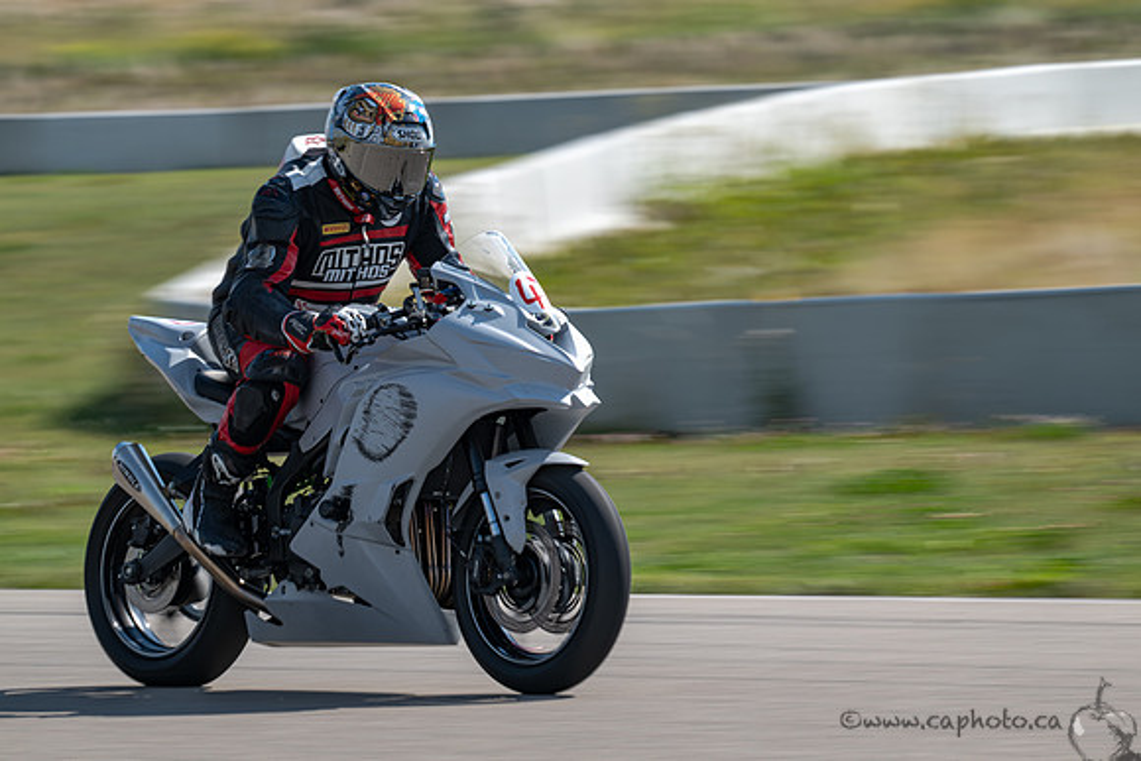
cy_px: 380
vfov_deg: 3.9
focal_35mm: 350
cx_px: 570
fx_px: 11095
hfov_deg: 5.9
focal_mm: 350
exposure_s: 1/160
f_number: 16
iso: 180
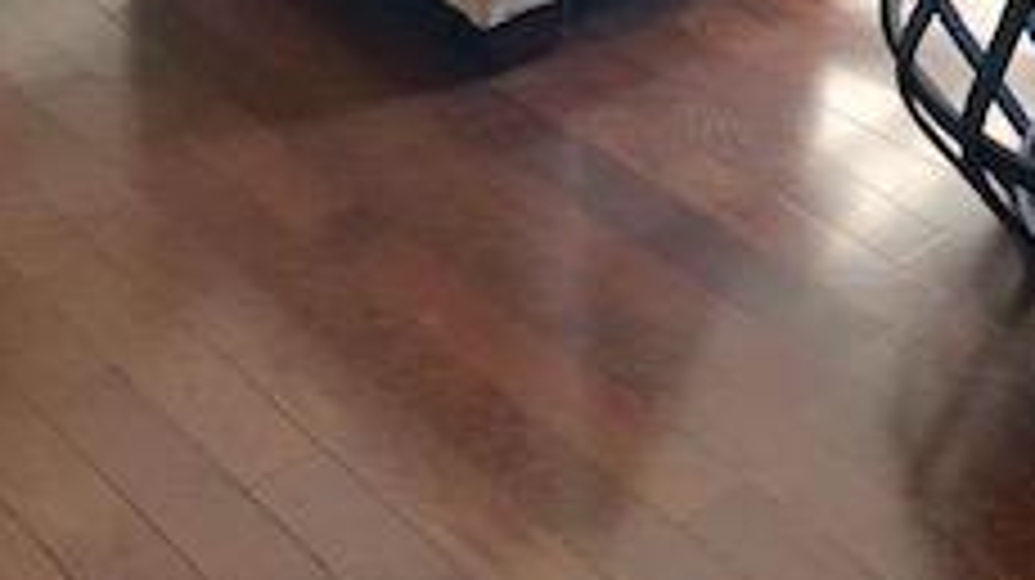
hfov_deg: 24.1
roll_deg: +1.1
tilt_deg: -9.1
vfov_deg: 12.0
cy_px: -719
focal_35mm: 85
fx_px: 2331
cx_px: 994
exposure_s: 1/120
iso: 40
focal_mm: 4
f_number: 1.8
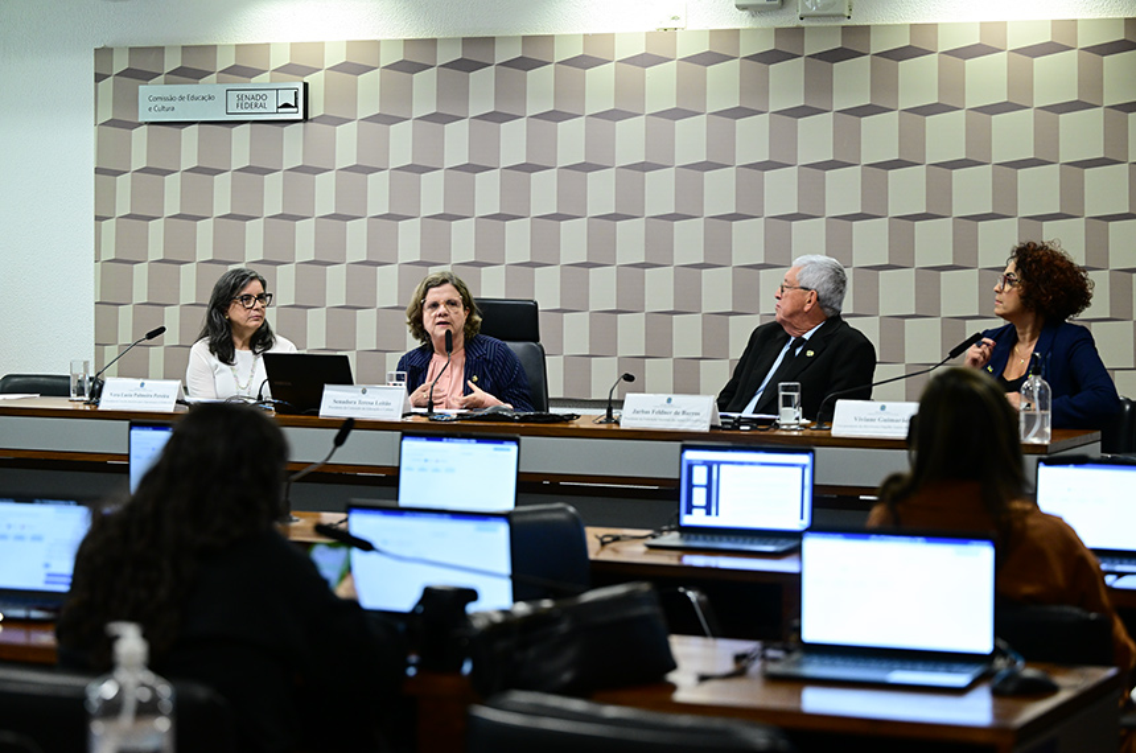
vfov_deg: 15.6
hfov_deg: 23.4
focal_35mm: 87
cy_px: 376
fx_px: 2740
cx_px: 568
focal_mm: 87
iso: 2500
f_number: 3.5
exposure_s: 1/200
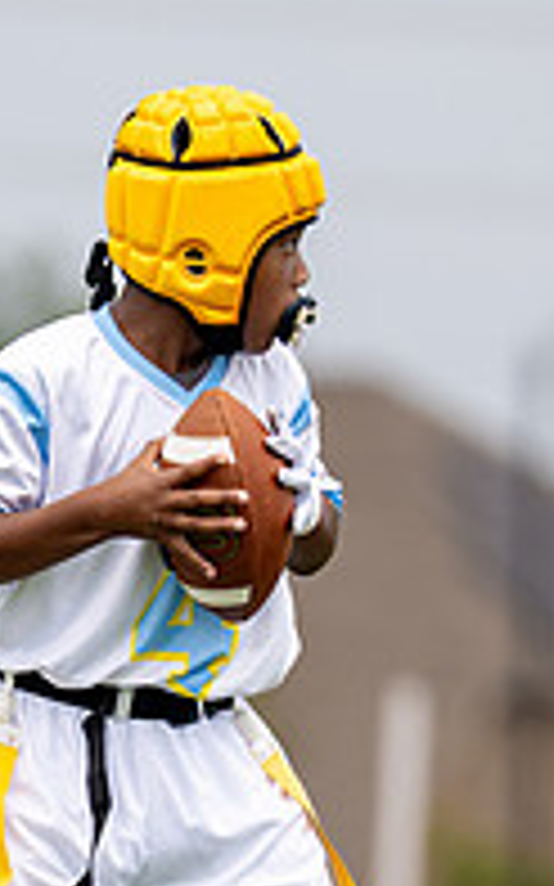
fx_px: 20259
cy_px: 632
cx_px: 302
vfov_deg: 2.5
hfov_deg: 1.6
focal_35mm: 838
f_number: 2.8
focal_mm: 200
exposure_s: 1/2000
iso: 125
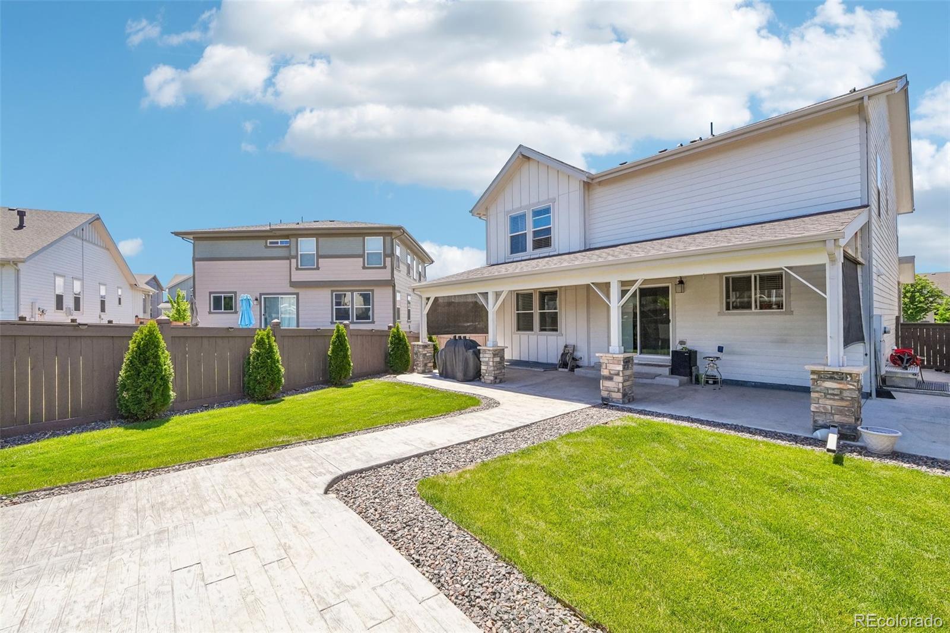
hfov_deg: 100.4
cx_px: 475
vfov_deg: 77.3
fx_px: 396
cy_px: 316
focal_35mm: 15
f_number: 8
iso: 800
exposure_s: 1/800
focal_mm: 10
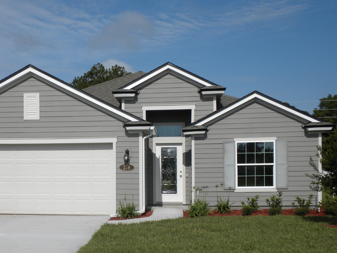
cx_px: 106
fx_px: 506
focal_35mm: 52
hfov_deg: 36.4
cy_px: 168
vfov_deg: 27.9
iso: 64
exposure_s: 1/274
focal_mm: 6.6
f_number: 10
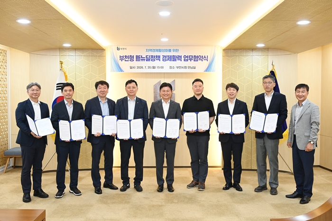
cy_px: 110
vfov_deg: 41.1
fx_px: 295
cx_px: 166
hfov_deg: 58.7
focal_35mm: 32
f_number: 5.6
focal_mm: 32
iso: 2500
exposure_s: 1/160
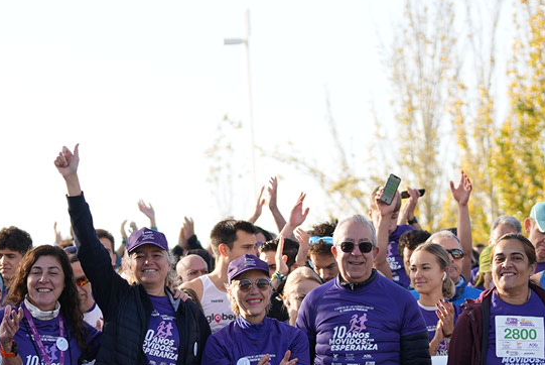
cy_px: 266
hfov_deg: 9.8
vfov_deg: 6.6
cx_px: 208
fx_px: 3167
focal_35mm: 209
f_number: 2.8
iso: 400
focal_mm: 70
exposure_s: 1/2500
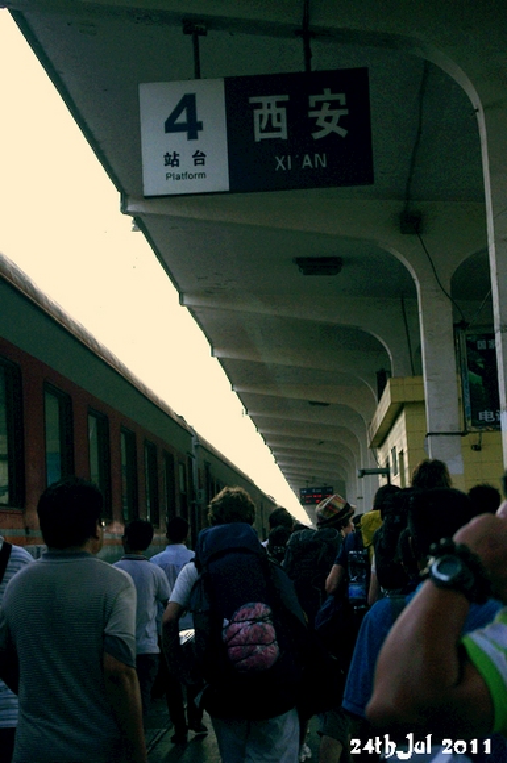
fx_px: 1525
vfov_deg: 28.1
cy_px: 382
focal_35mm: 72
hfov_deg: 18.9
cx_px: 254
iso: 800
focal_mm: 47.5
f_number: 5.6
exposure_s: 1/1600
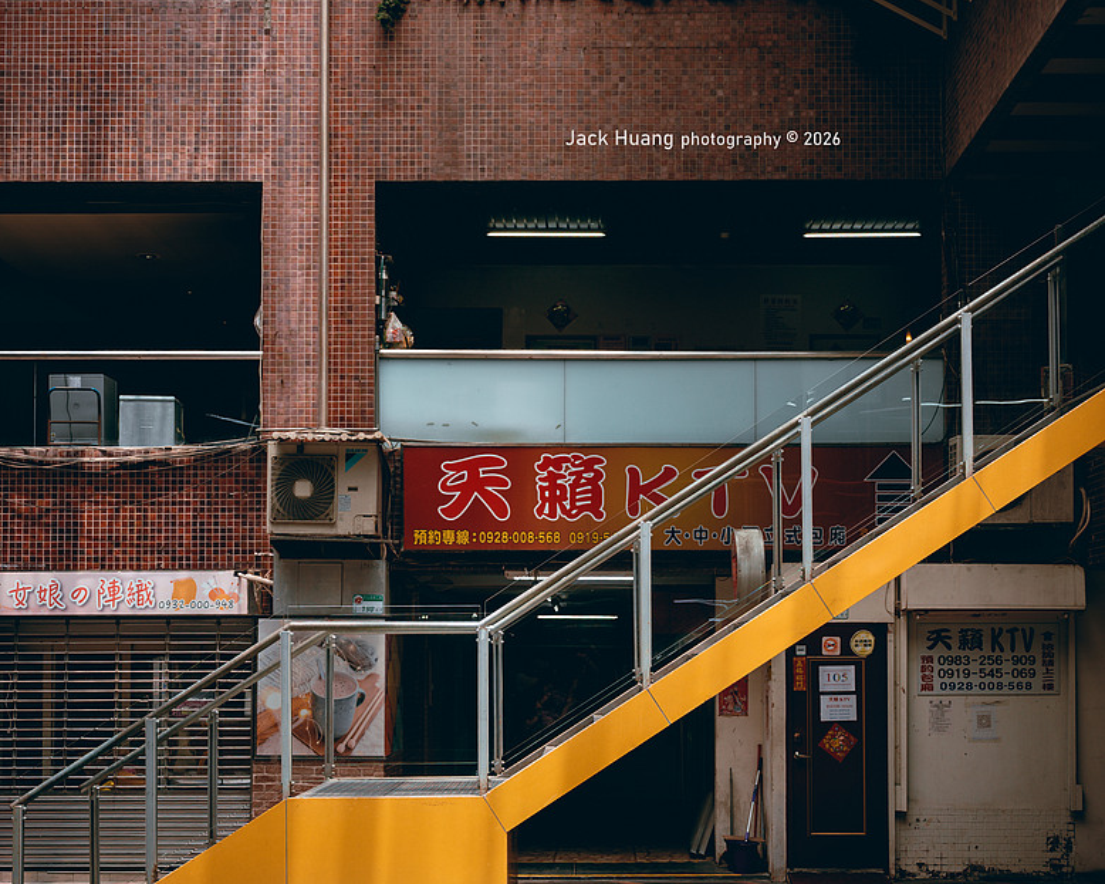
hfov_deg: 38.3
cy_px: 352
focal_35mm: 49
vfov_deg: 30.9
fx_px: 1592
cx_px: 552
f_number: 2.8
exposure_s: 1/400
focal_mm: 34.5
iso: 125
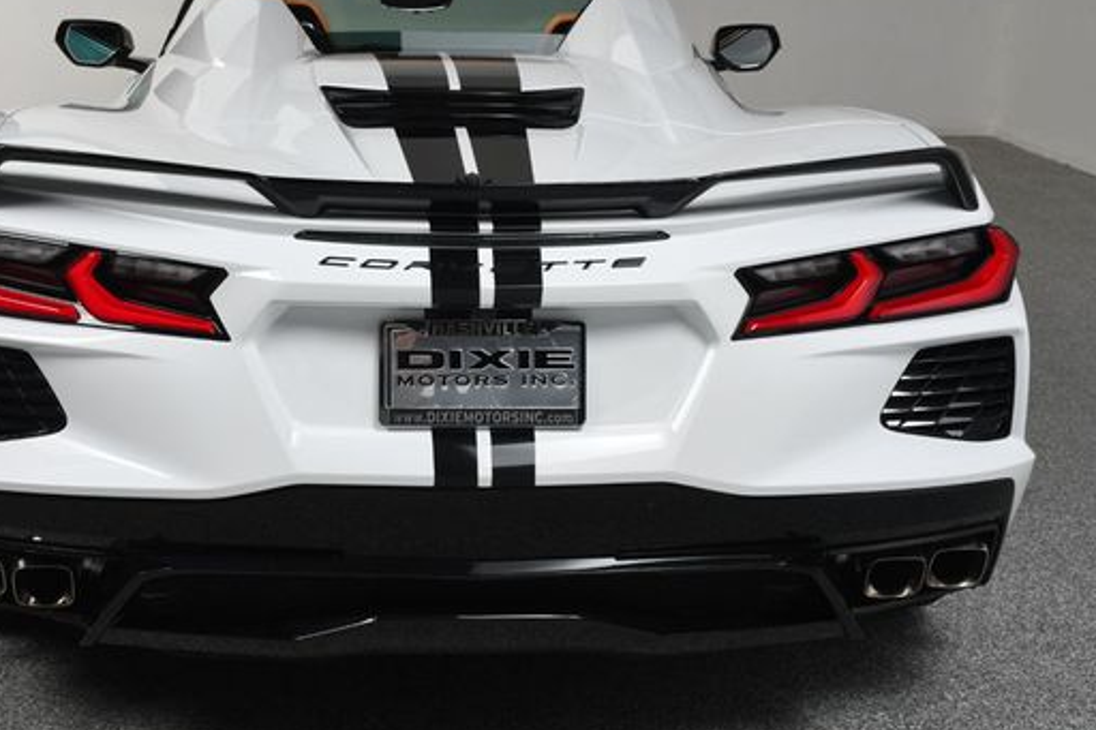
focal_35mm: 60
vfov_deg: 22.6
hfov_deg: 33.3
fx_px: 1826
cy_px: 291
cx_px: 432
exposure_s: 1/160
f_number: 13
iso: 100
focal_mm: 32
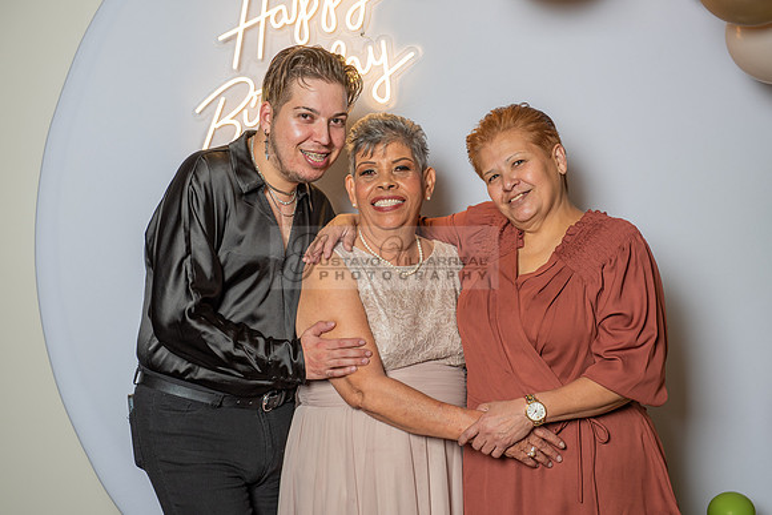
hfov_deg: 31.0
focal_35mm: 65
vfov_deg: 21.0
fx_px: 1391
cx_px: 385
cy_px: 272
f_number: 4
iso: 200
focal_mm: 60
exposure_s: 1/160
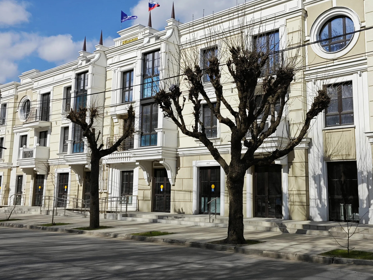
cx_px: 206
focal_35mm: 40
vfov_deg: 35.9
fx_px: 431
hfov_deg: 46.7
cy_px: 127
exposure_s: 1/3606
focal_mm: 5.43
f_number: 1.8
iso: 50
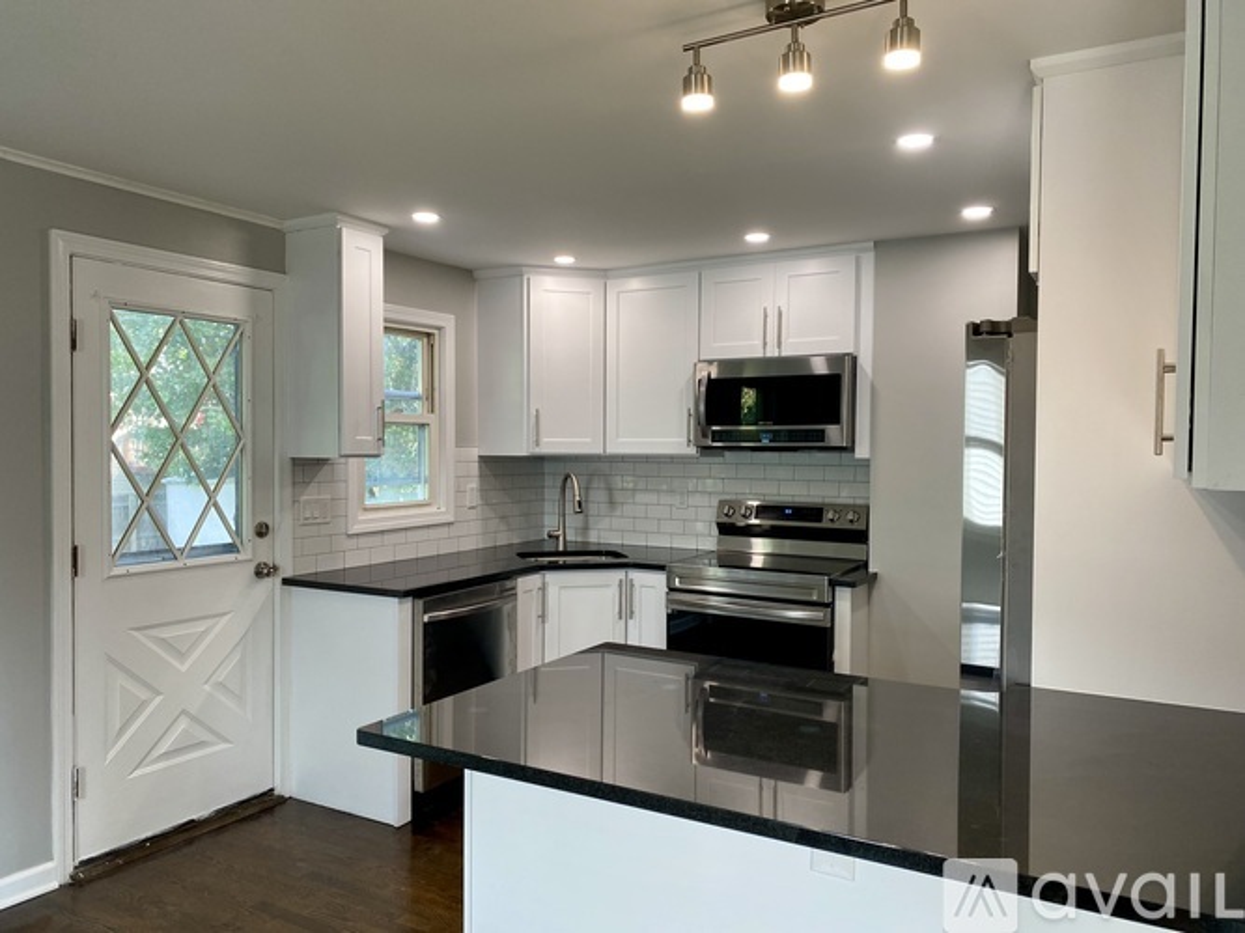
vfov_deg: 53.0
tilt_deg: -0.3
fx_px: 935
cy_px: 466
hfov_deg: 67.3
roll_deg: +0.3
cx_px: 622
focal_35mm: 26
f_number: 1.8
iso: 100
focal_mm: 4.25
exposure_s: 1/120
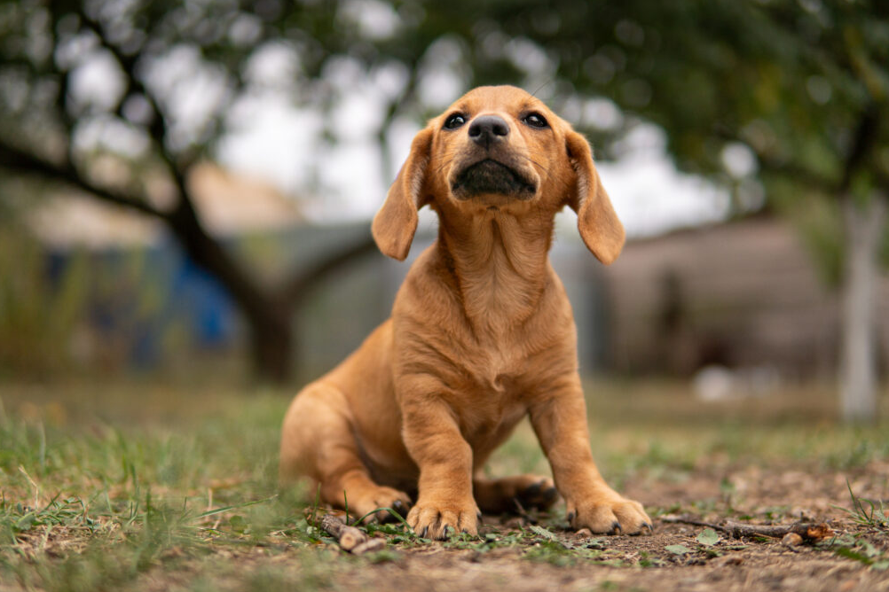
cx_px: 437
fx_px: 1136
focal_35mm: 46
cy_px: 301
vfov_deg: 29.2
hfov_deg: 42.7
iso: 100
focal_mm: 30
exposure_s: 1/2500
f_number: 1.4
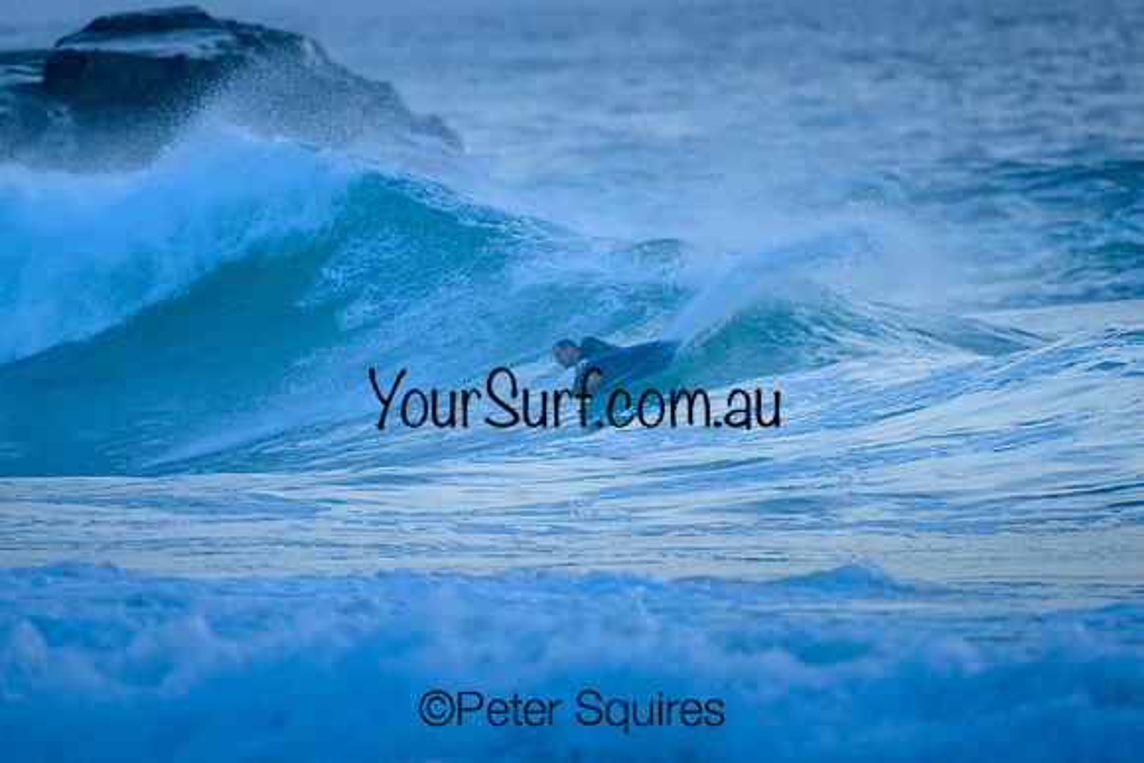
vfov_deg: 1.7
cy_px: 382
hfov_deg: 2.6
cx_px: 572
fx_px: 25427
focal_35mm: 800
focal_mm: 800
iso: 2200
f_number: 6.3
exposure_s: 1/2500
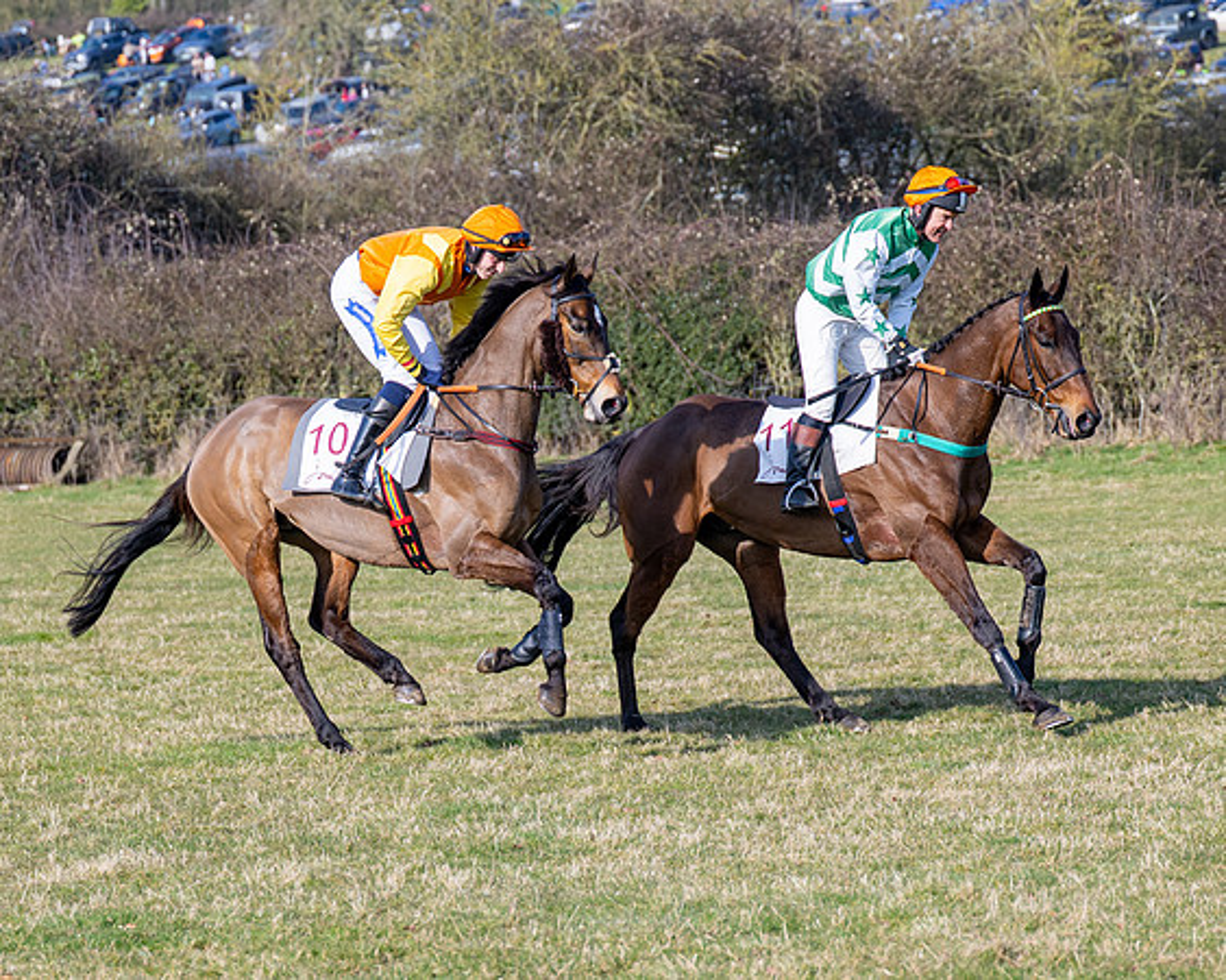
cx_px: 496
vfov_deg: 9.6
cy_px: 608
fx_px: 5812
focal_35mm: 160
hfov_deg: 12.0
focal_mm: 70
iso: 100
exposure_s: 1/1250
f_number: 2.8
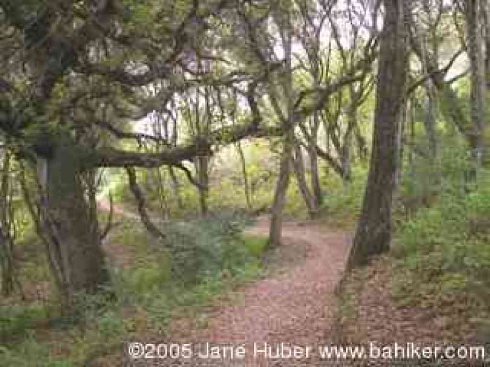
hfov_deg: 54.0
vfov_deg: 41.8
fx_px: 481
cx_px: 245
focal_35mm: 34
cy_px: 184
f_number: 2.8
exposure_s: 1/51.6
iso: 100
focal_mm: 8.9
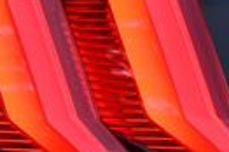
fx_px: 5826
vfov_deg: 1.5
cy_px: 45
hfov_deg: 2.3
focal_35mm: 917
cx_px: 10
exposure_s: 1/250
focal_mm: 125
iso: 280
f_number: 5.6
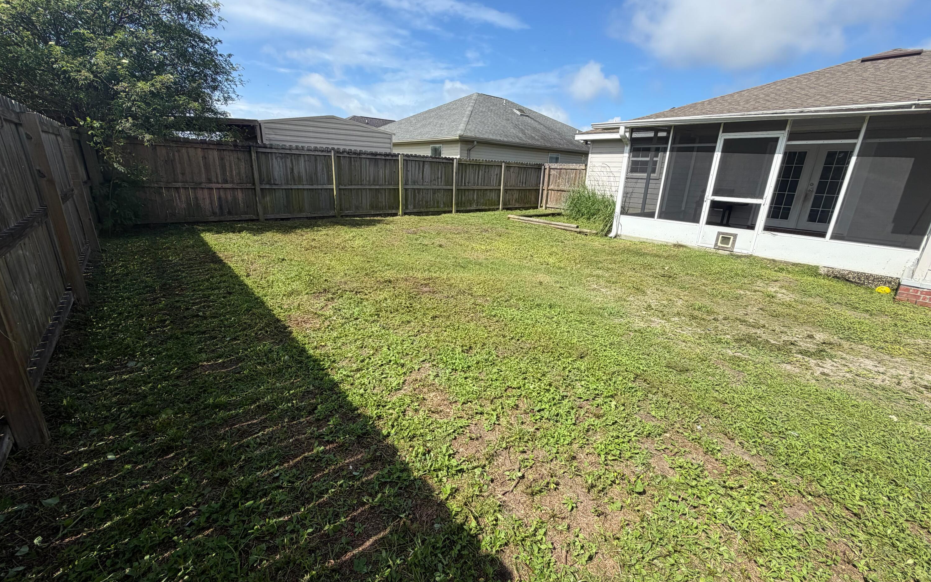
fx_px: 381
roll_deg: -2.5
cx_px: 469
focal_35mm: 15
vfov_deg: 74.8
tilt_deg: -17.2
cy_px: 287
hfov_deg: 101.5
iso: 32
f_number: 2.2
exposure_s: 1/770
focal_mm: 2.22
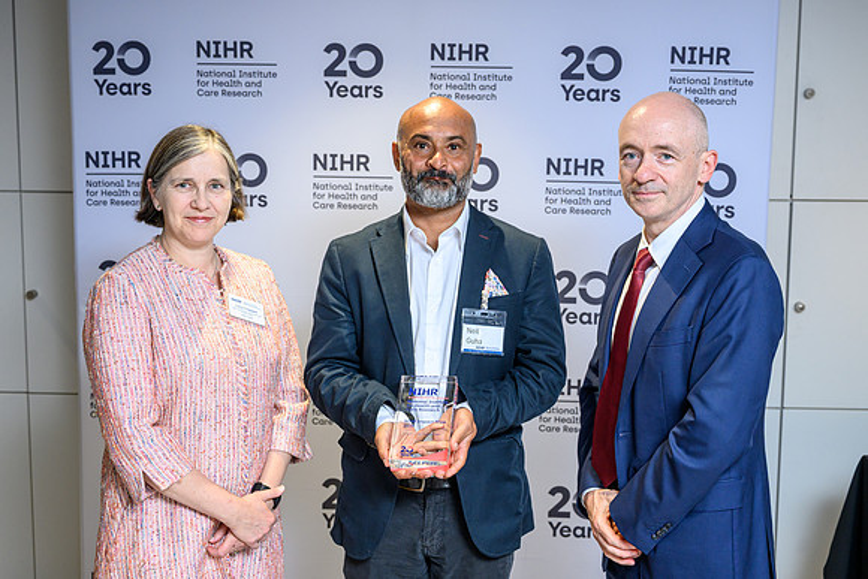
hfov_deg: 42.4
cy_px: 282
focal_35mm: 46
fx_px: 1118
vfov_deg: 29.0
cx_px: 465
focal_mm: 43
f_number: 4.5
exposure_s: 1/200
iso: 1250
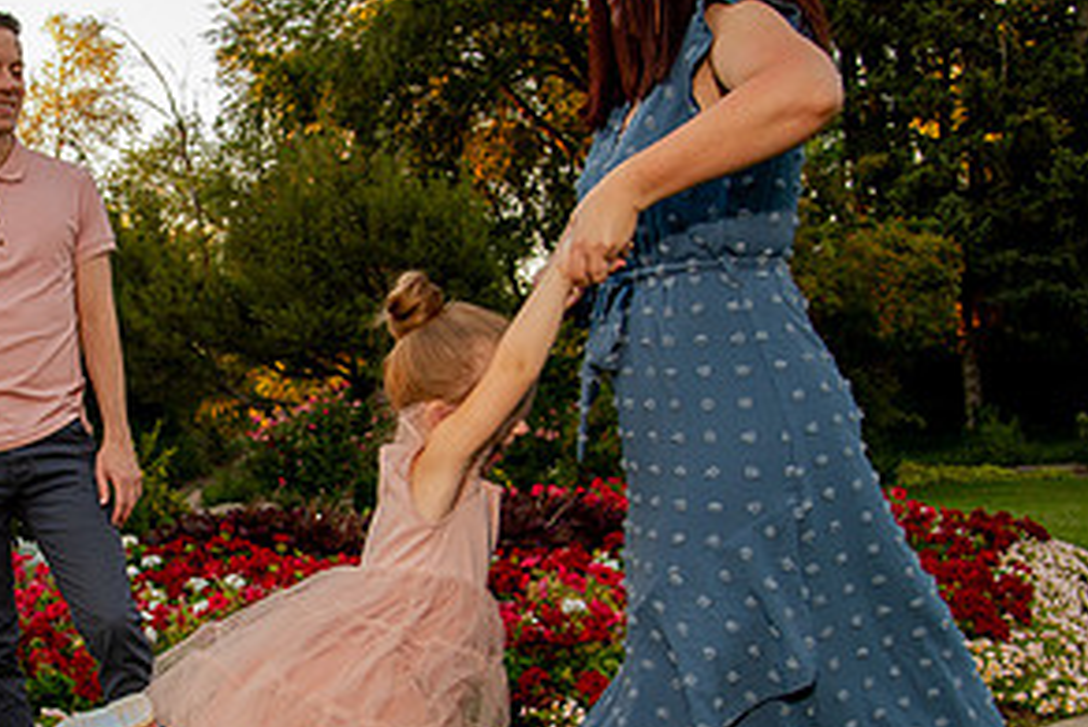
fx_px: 1542
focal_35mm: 51
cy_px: 499
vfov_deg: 26.3
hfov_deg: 36.6
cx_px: 121
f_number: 4.5
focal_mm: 24
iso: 640
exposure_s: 1/200
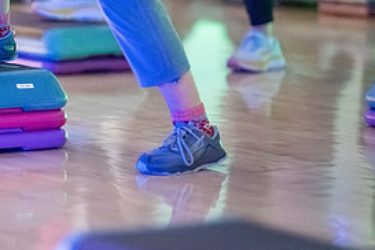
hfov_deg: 9.2
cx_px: 19
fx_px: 2323
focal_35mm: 223
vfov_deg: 6.2
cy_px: 80
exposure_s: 1/125
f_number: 1.4
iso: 12800
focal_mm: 105
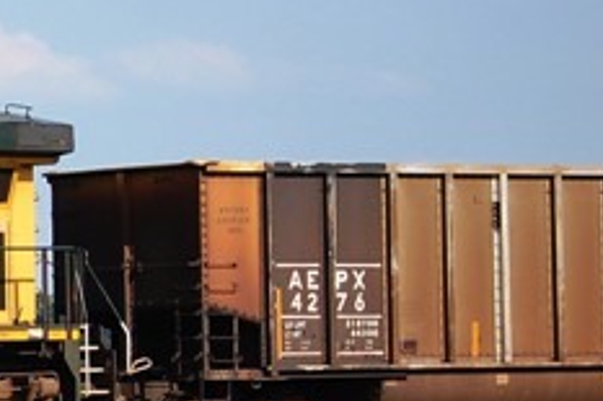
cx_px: -559
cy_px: 360
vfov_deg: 4.3
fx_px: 5355
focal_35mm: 320
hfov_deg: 6.3
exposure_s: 1/1250
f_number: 4.5
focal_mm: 55
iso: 200
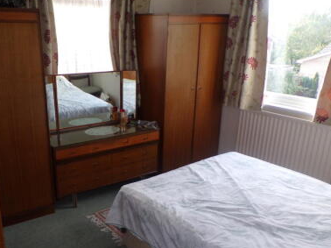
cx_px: 137
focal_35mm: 37
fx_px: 354
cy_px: 164
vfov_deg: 38.2
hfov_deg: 49.9
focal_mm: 4.3
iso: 100
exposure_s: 1/70
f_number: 3
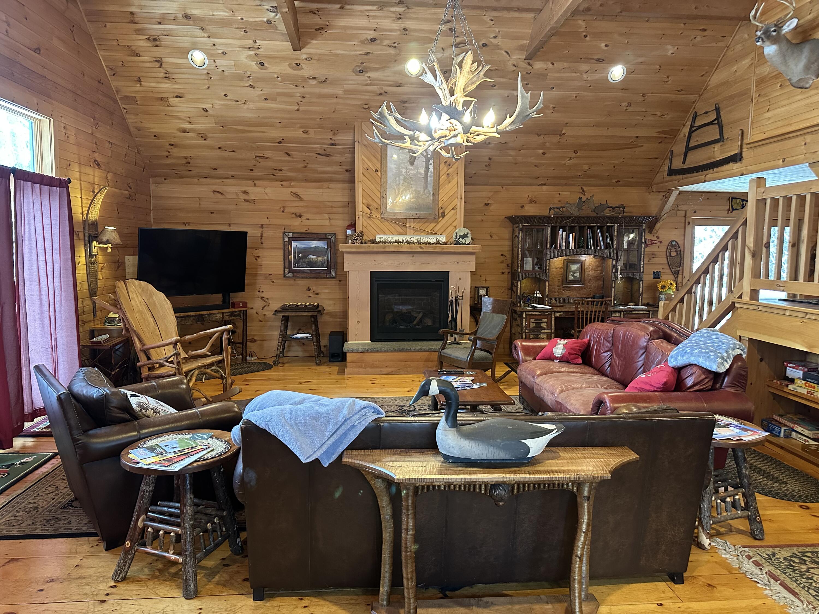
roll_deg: -0.6
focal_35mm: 24
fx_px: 568
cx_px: 410
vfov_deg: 56.8
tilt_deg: -5.3
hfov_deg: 71.6
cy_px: 307
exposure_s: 1/60
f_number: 1.78
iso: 640
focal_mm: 6.86
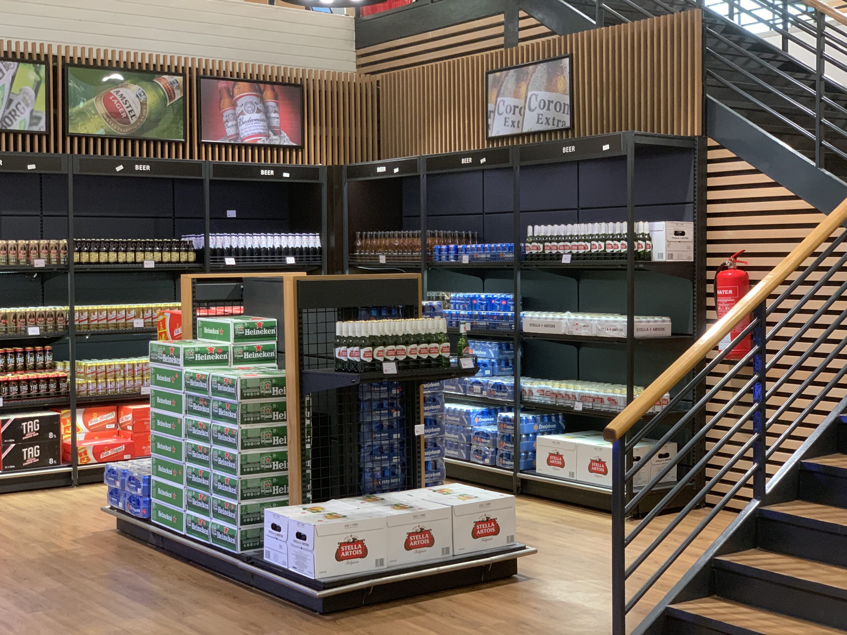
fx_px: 1272
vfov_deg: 28.0
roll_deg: +0.4
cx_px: 424
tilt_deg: -1.1
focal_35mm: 52
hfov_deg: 36.8
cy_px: 318
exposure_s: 1/50
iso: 160
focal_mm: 6
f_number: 2.4
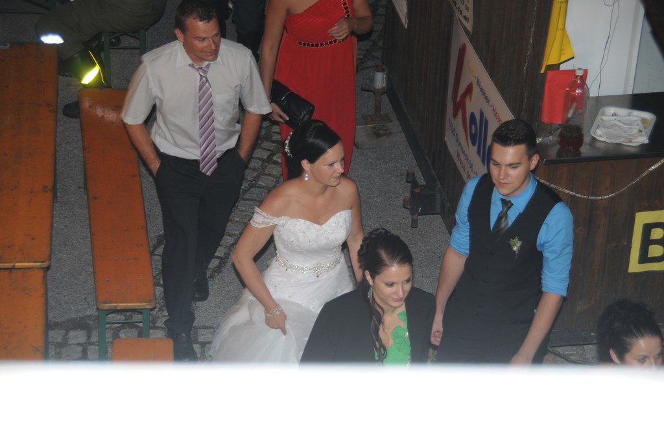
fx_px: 2349
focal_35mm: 128
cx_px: 332
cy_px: 220
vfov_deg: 10.7
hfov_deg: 16.1
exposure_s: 1/60
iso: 400
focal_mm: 85
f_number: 5.6
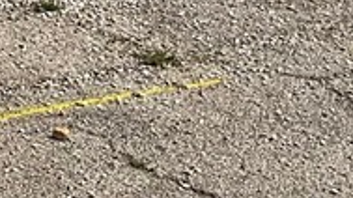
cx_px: -437
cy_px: -306
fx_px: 1599
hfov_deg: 11.0
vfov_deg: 6.7
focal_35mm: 171
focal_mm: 3
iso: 20
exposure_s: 1/3788
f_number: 1.8
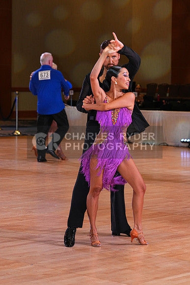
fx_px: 941
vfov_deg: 17.2
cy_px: 142
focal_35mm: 119
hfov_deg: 11.5
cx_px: 95
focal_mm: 119
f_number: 5.6
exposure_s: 1/200
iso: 2500
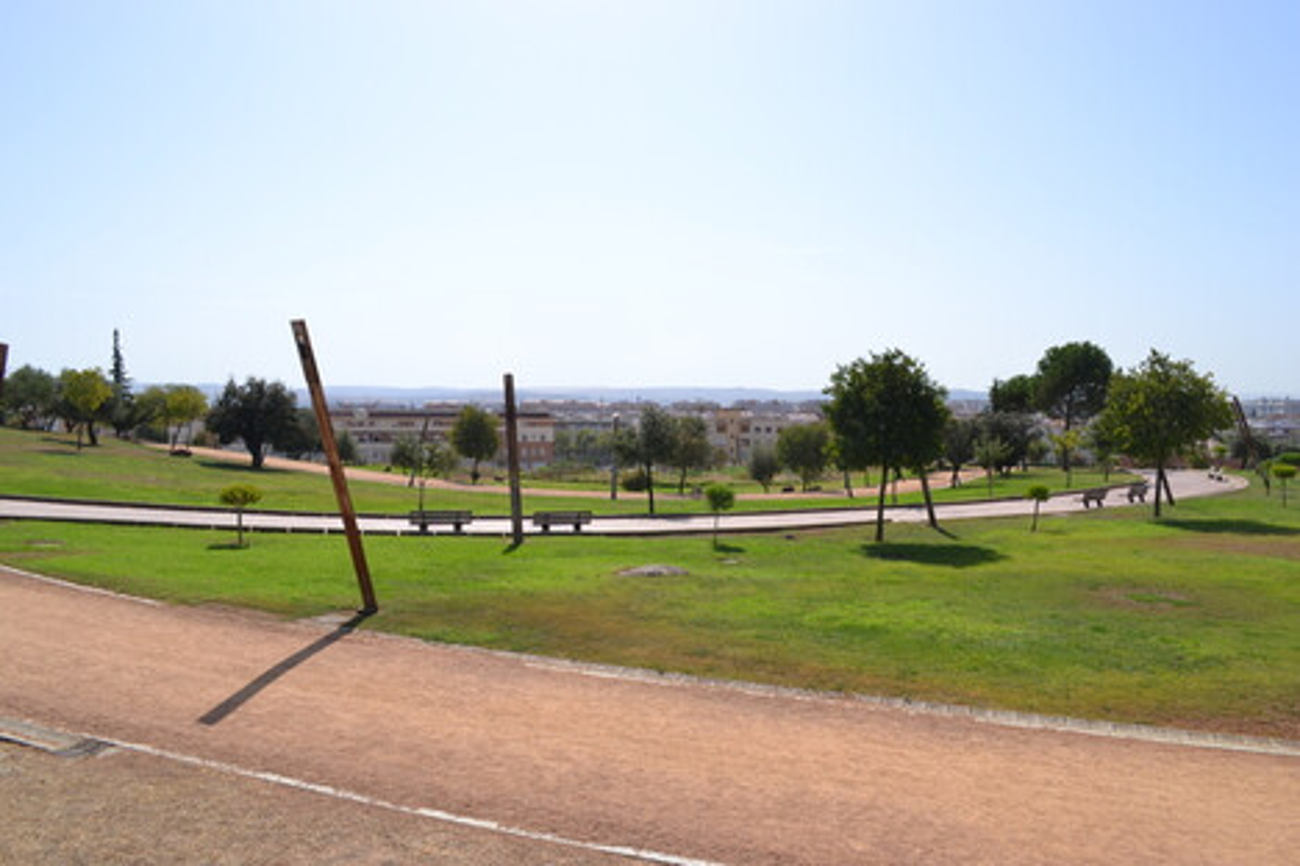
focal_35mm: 27
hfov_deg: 67.4
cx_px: 650
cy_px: 433
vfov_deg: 47.9
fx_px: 975
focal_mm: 18
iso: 100
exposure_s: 1/320
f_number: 9
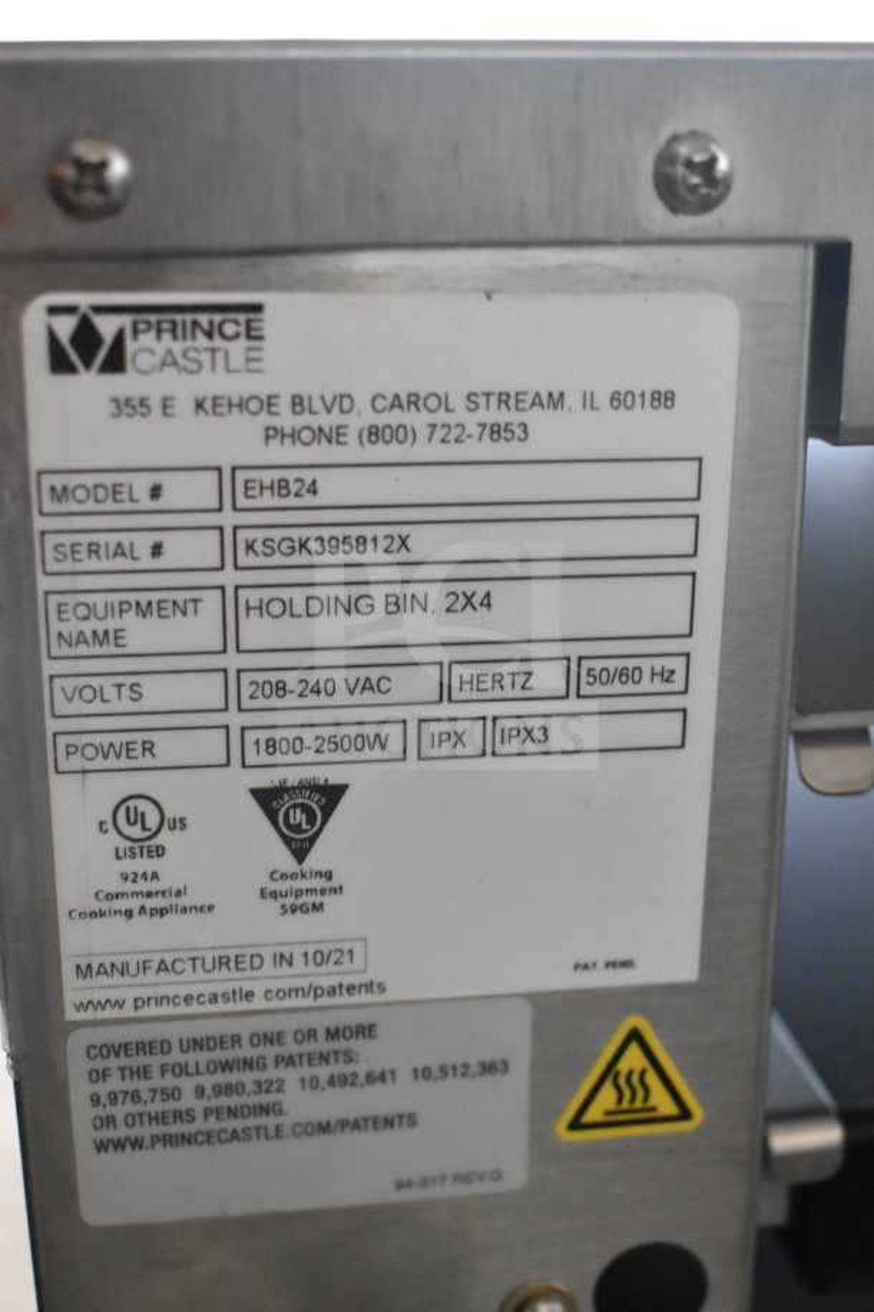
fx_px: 1693
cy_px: 656
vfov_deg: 42.3
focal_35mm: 46
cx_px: 437
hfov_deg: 28.9
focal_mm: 31
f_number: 4.2
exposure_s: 1/50
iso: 5600
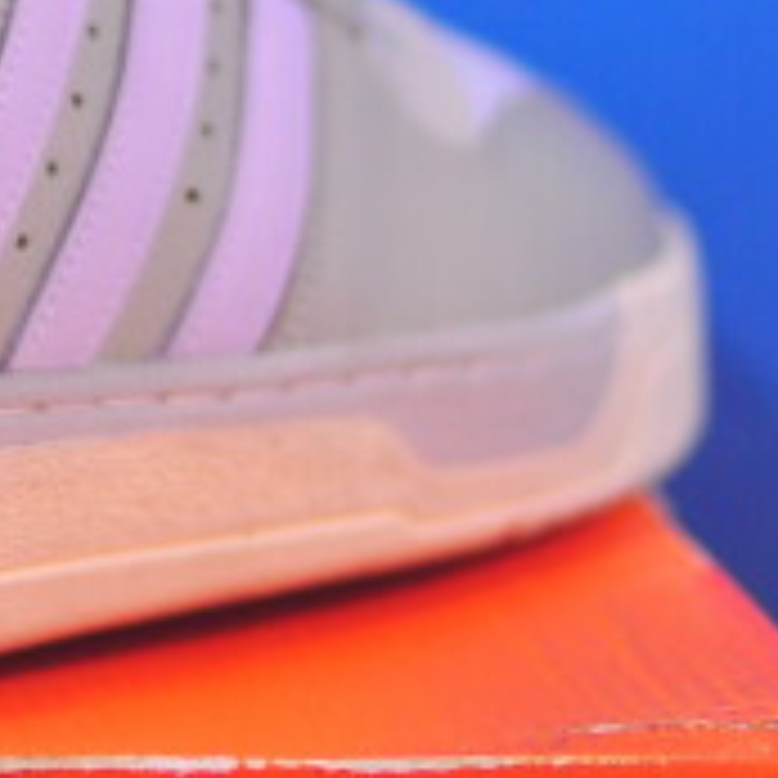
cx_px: -625
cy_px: -218
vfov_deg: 5.9
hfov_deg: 5.9
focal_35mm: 294
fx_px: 7476
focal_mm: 50
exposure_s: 1/320
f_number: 2.2
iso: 250
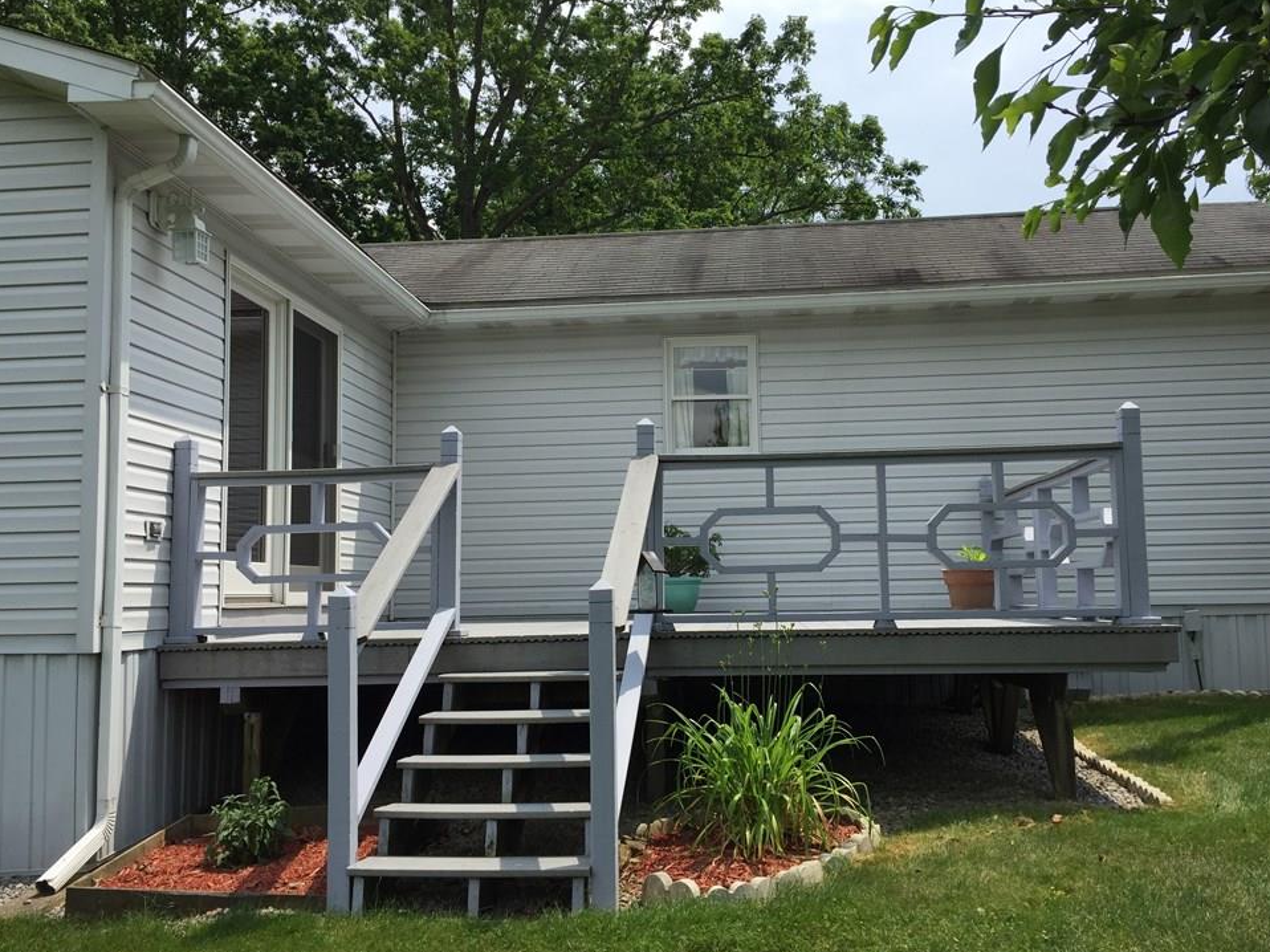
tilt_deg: +7.6
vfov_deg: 45.4
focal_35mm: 31
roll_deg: +1.9
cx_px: 652
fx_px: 1137
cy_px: 484
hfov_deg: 58.4
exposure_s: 1/2475
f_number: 2.2
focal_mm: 4.15
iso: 32
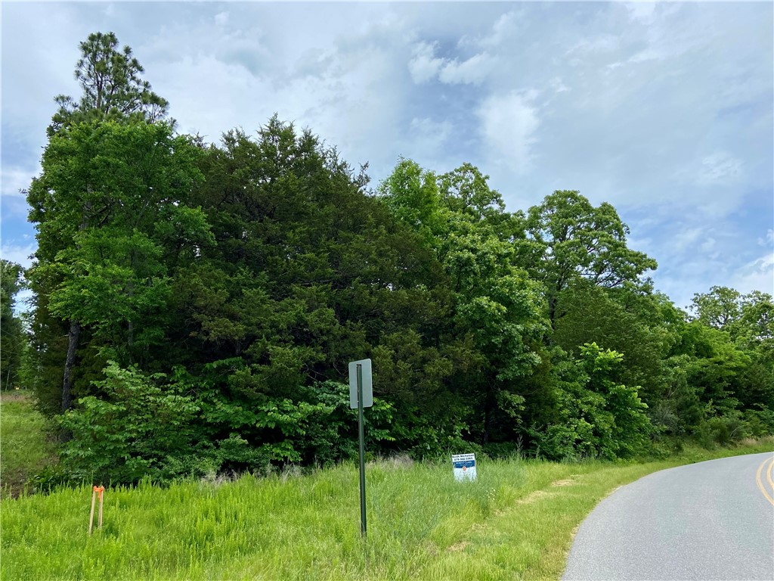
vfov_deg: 53.1
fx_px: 581
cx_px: 387
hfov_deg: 67.3
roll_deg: +3.6
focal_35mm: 26
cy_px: 290
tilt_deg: +16.8
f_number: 1.8
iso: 32
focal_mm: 4.25
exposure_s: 1/2513
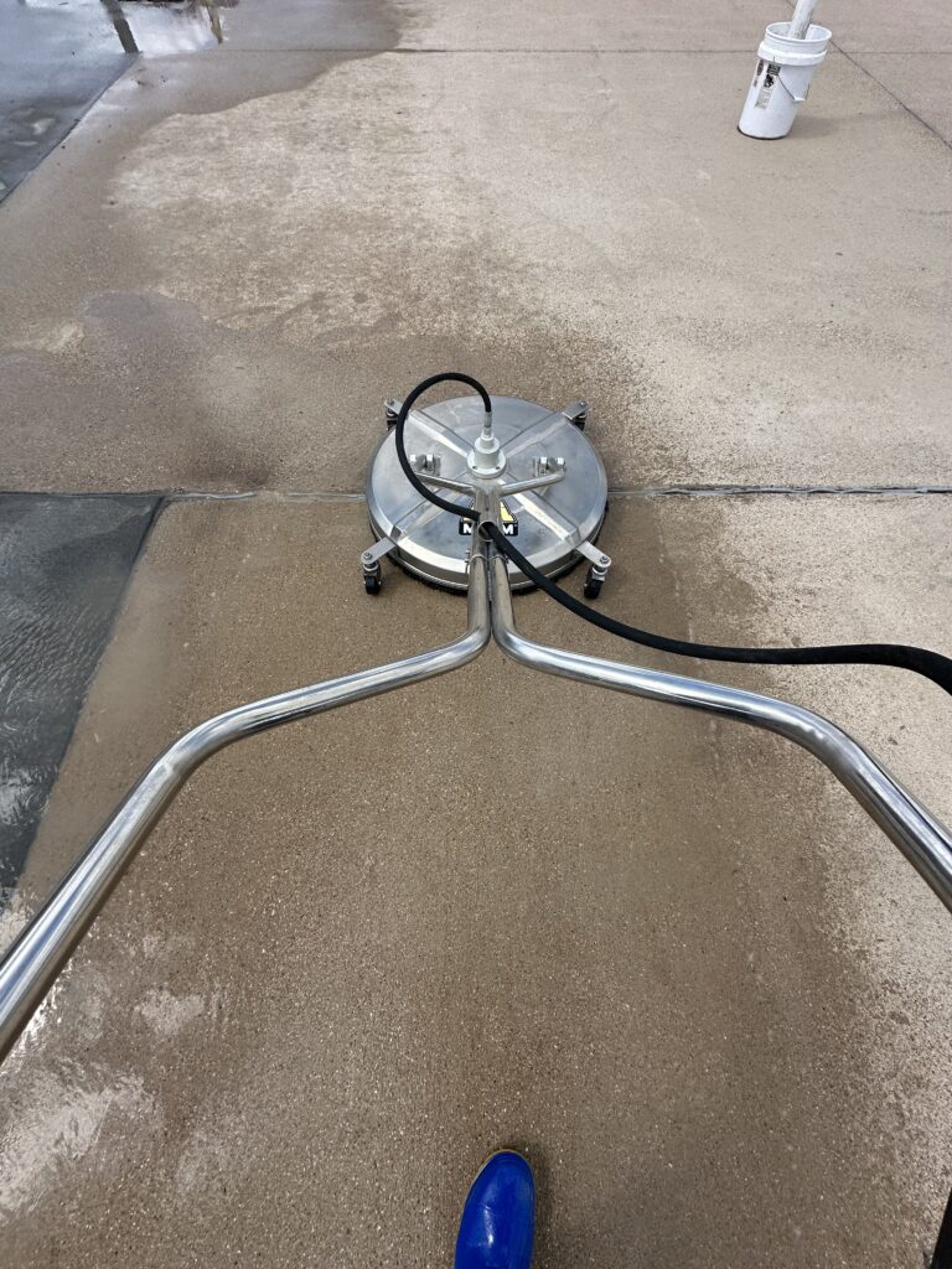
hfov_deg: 85.7
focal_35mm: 14
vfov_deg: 102.1
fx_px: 513
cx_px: 476
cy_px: 634
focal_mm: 2.22
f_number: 2.2
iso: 40
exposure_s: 1/1247
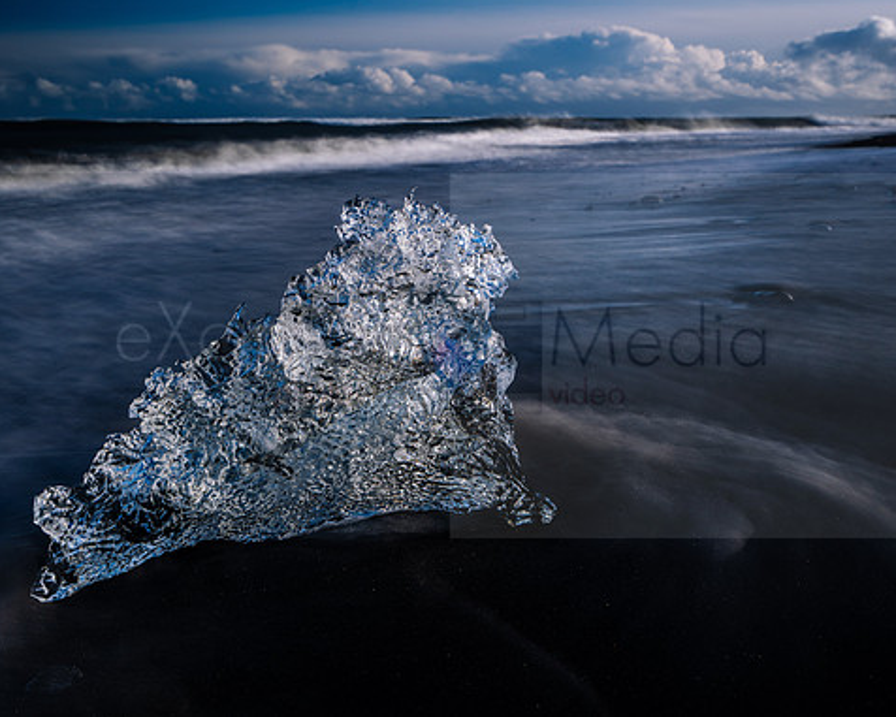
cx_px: 452
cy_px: 355
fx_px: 1087
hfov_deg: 44.8
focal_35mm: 41
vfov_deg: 36.5
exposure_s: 5
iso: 100
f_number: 8
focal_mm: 35
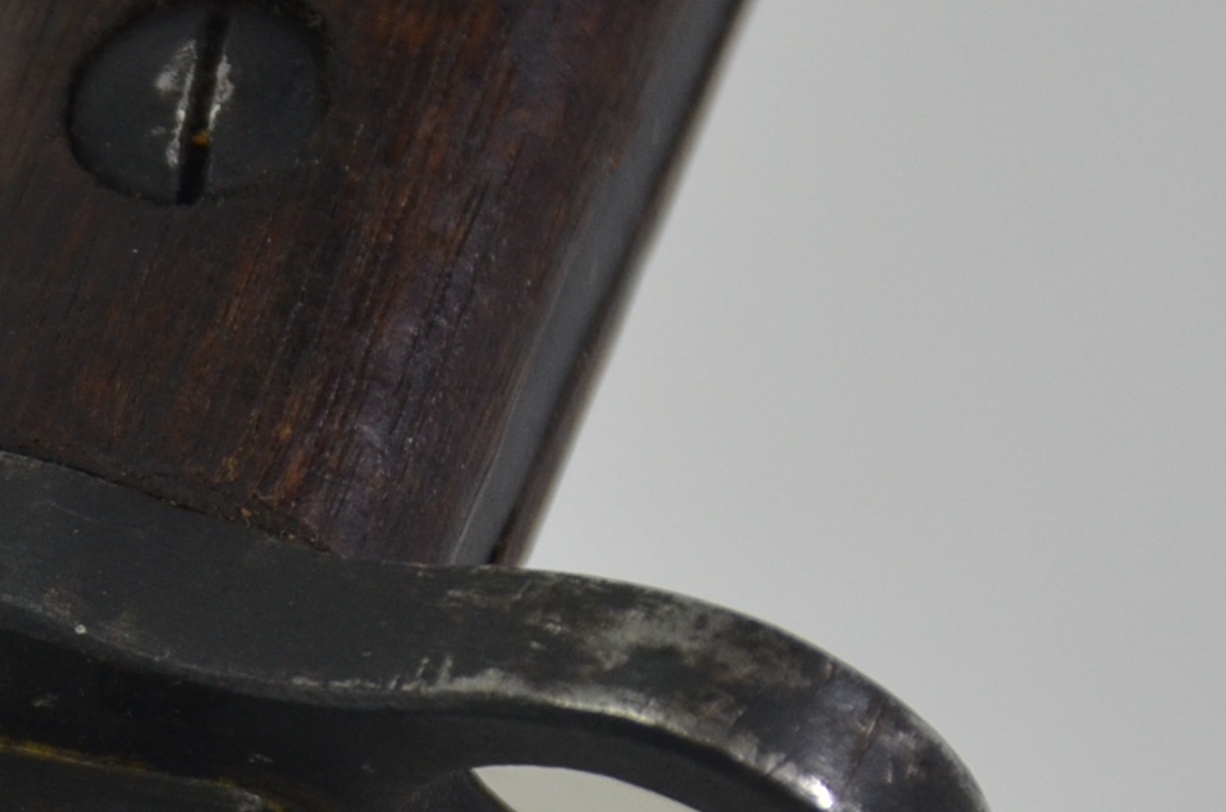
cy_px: 923
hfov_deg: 3.2
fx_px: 21601
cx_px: -87
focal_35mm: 636
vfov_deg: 2.2
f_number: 5.6
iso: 640
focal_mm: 135
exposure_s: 1/250
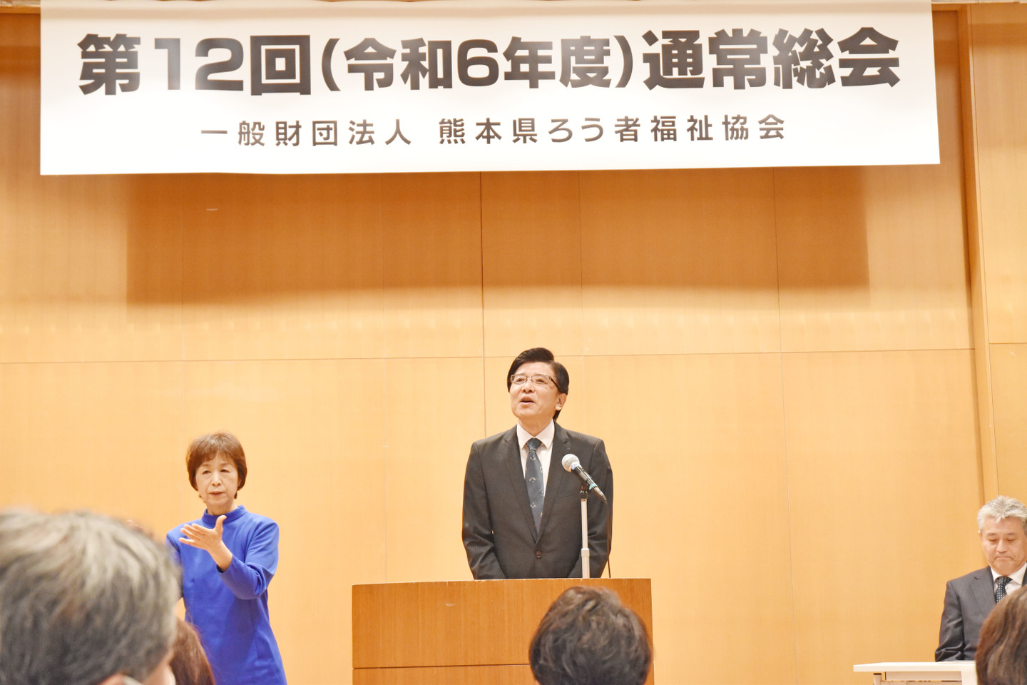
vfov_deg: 19.7
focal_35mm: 69
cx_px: 514
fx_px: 1968
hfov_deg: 29.2
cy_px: 342
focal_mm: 46
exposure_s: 1/100
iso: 2500
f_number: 5
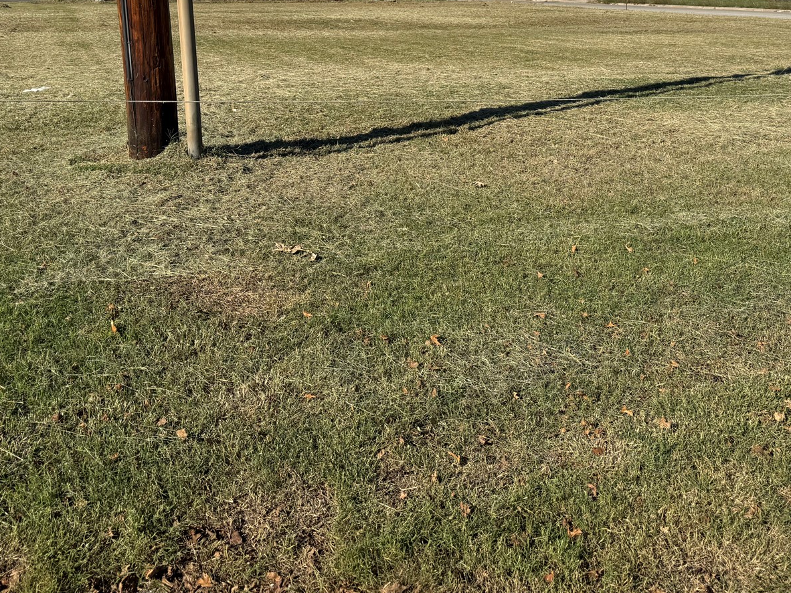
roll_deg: -1.6
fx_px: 891
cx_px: 416
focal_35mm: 39
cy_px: 132
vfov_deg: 35.8
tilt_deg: -9.4
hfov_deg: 47.9
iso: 80
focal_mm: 6.76
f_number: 1.78
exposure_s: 1/6410
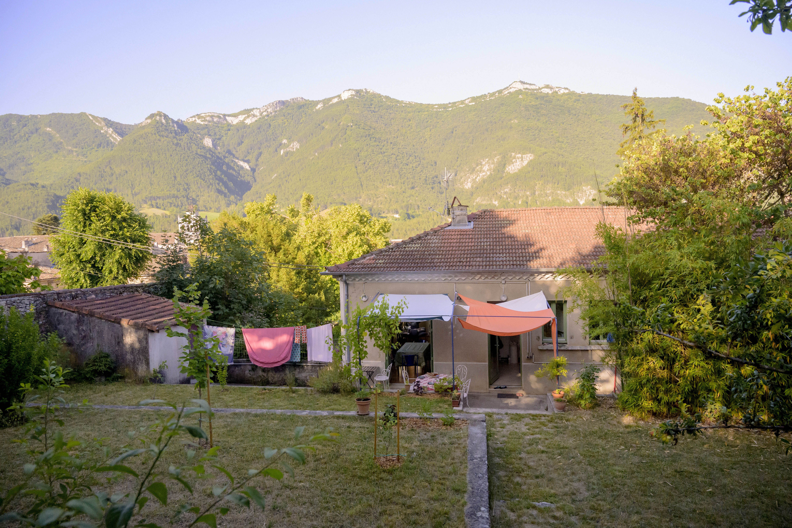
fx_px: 528
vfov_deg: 53.1
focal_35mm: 24
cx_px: 396
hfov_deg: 73.7
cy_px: 264
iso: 3200
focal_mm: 24
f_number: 4.5
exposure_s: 1/6400
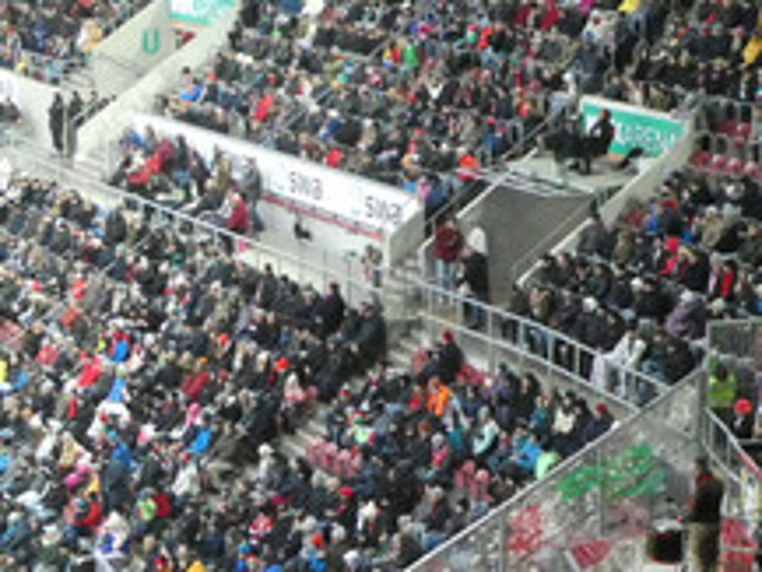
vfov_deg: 14.4
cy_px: 383
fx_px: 2269
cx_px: 478
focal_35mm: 103
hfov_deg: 19.0
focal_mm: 6.3
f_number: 3.7
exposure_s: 1/80
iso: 1250
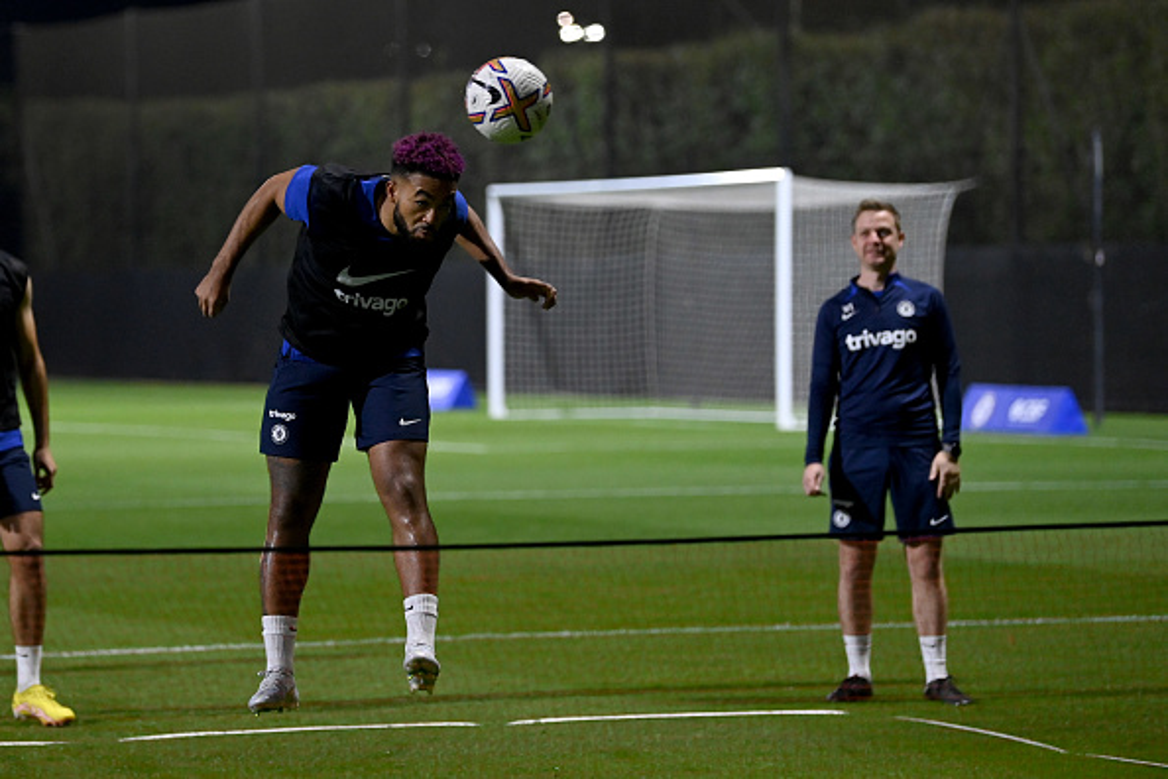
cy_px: 390
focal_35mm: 135
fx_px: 4380
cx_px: 584
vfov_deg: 10.2
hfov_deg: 15.2
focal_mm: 135
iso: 5000
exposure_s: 1/500
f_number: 2.8
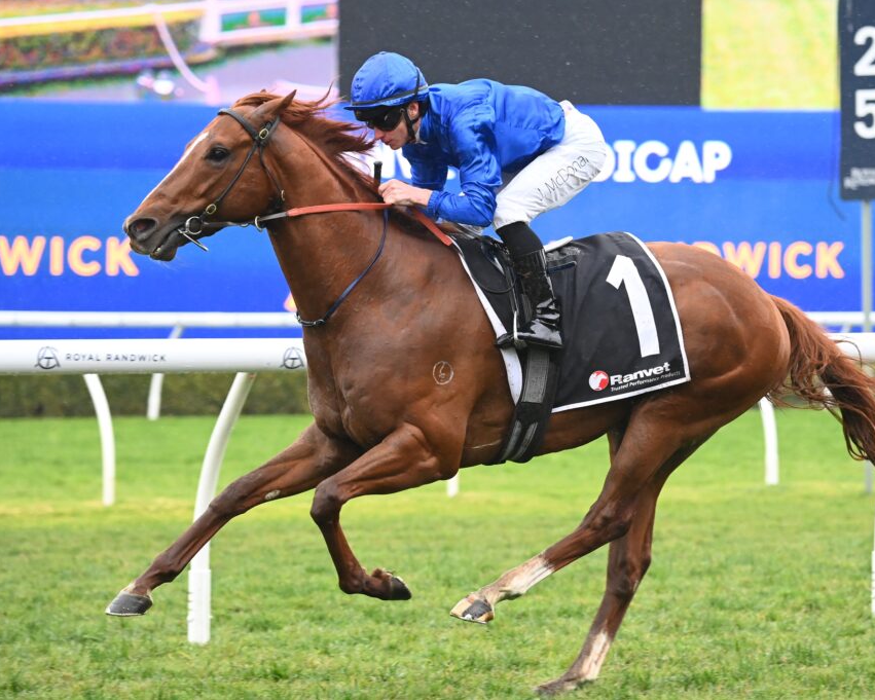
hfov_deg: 9.2
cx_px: 507
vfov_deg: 7.4
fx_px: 5413
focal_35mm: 209
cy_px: 350
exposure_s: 1/1600
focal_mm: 185
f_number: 5.3
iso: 6400
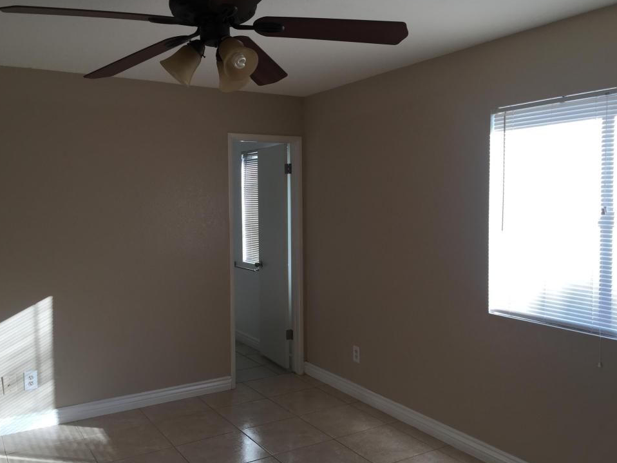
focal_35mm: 31
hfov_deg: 58.4
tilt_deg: -2.9
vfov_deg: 45.4
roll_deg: +0.3
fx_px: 552
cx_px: 299
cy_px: 228
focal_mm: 4.15
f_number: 2.2
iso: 32
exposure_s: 1/213
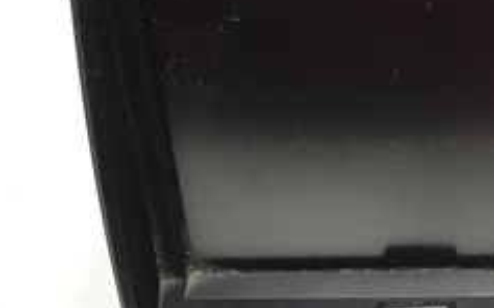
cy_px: 68
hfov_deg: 24.0
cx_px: 557
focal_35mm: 80
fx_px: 1077
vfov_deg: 16.2
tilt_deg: -56.1
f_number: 1.8
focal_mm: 3.99
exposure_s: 1/25
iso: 40
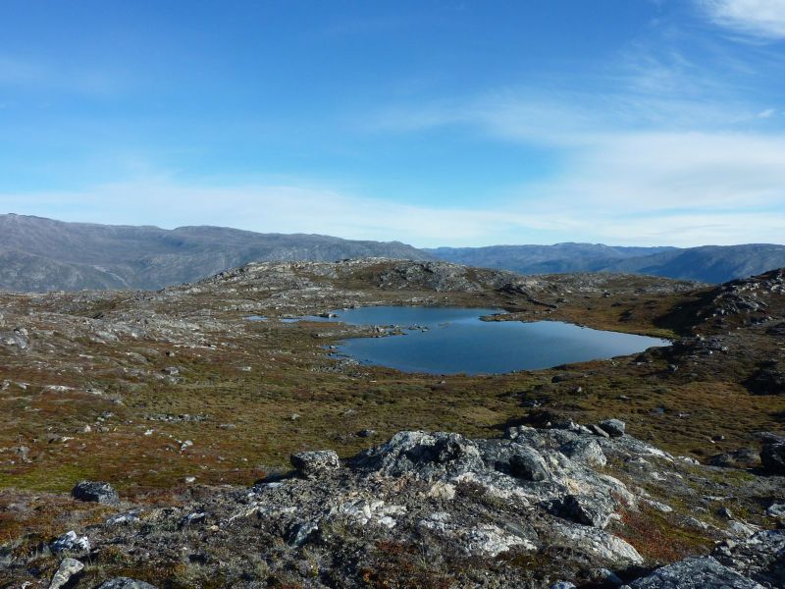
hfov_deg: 69.4
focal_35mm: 25
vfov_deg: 54.9
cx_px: 392
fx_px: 567
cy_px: 294
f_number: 5
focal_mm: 4.1
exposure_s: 1/400
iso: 80
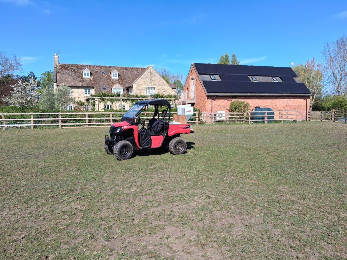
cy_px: 130
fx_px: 261
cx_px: 174
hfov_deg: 67.3
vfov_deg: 53.1
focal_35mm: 26
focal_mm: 3.98
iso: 25
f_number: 1.8
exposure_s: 1/435
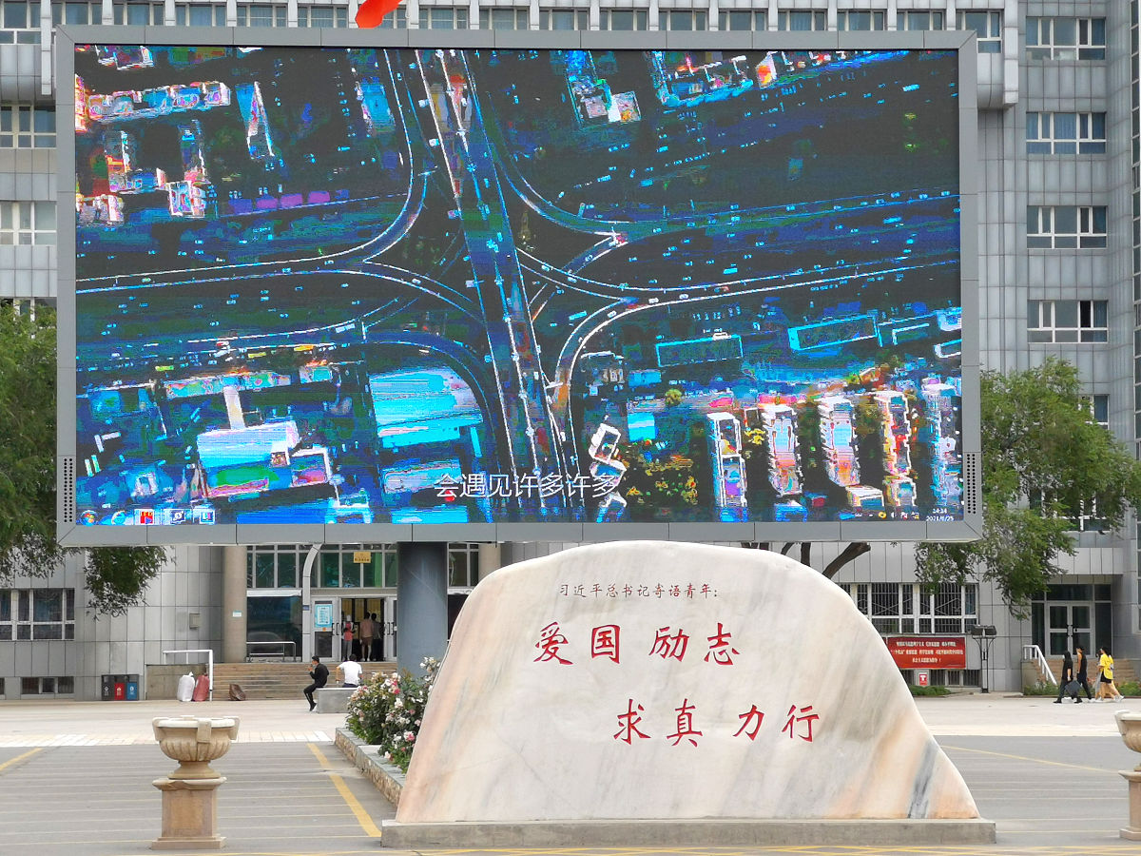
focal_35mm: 119
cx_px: 570
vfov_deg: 12.5
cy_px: 428
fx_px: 3922
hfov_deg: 16.6
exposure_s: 1/1212
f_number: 2.4
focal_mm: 7.48
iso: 50
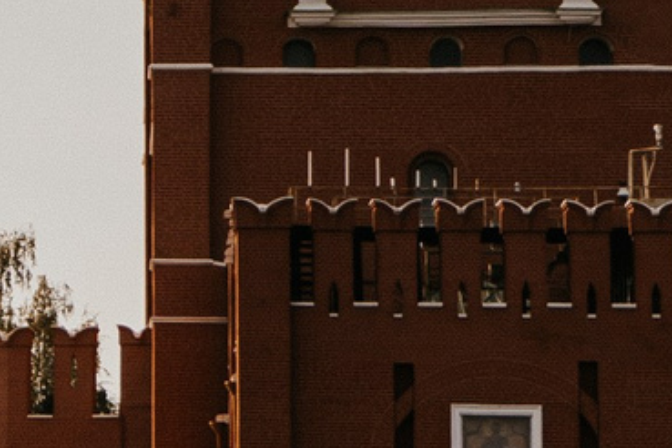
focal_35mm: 258
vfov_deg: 5.3
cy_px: 2
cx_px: -519
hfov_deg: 7.7
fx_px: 4816
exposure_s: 1/500
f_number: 4
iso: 100
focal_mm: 36
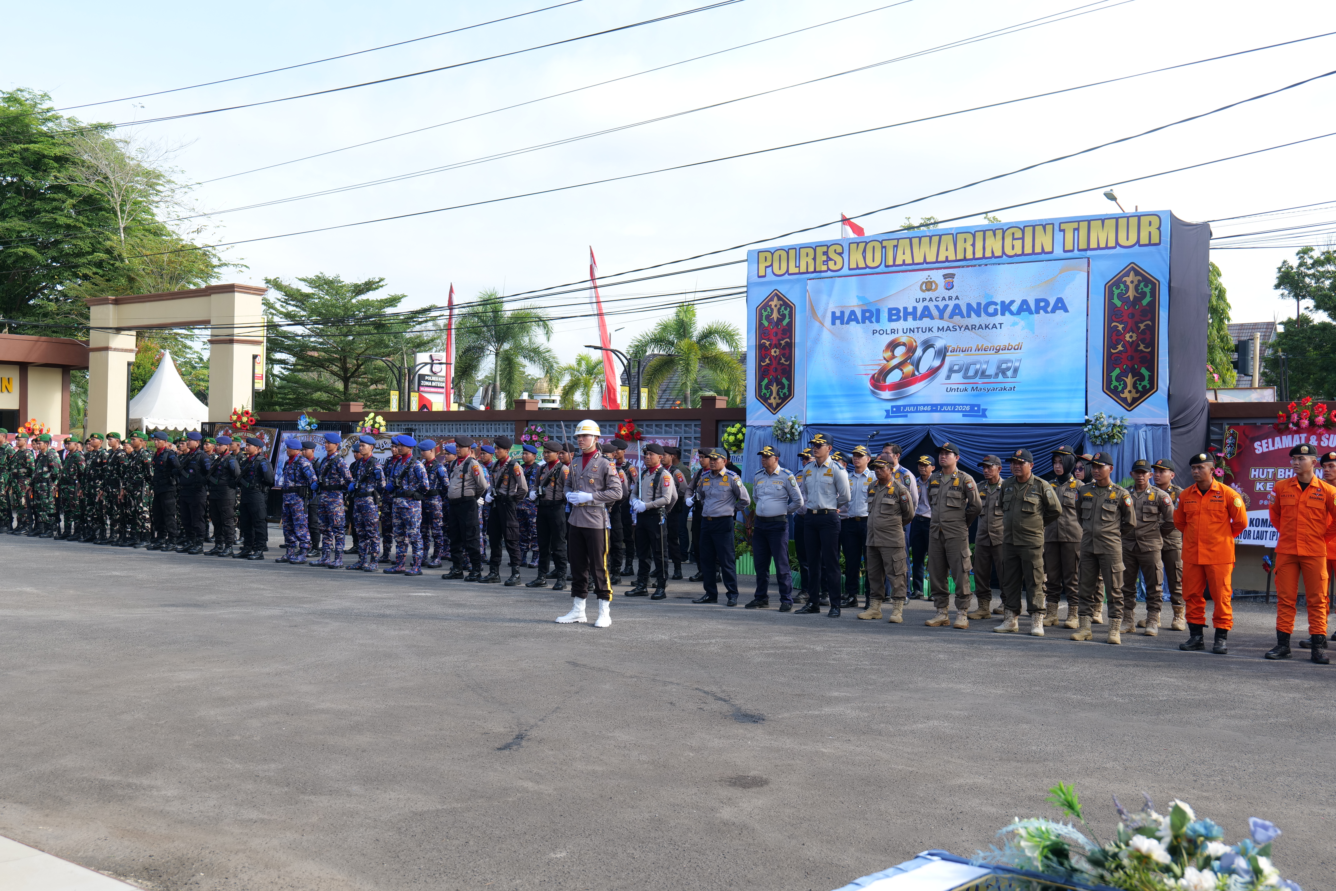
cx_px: 668
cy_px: 446
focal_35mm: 38
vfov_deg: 35.1
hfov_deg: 50.7
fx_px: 1410
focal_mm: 38
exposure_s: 1/125
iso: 100
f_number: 5.6
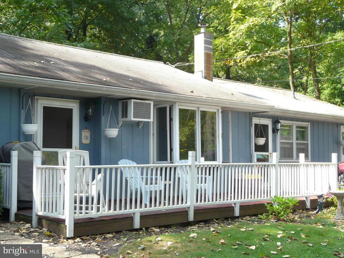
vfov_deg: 29.7
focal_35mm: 49
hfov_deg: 38.9
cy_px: 129
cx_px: 172
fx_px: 487
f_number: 3.2
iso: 100
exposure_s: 1/125
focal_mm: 8.1
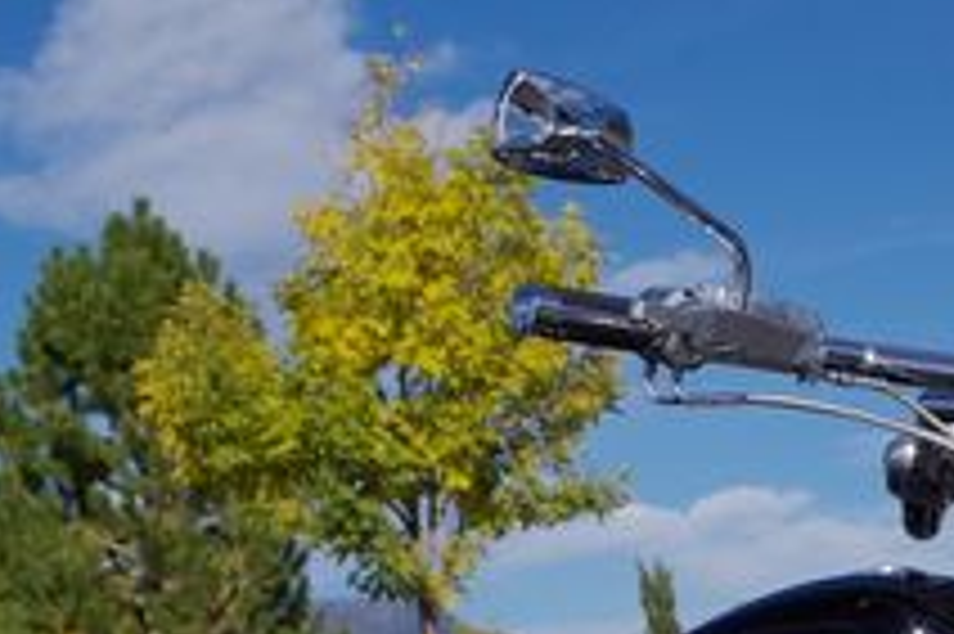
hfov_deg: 15.8
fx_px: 3363
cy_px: 884
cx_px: 999
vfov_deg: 10.5
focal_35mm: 127
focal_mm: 28.13
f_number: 9
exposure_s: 1/640
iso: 200
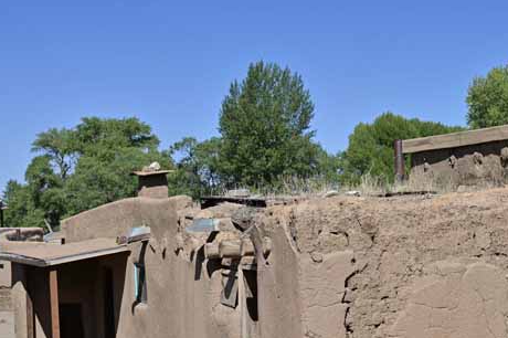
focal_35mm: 80
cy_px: 274
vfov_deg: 16.9
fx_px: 1128
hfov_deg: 25.2
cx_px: 345
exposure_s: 1/800
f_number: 5.6
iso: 64
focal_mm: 46
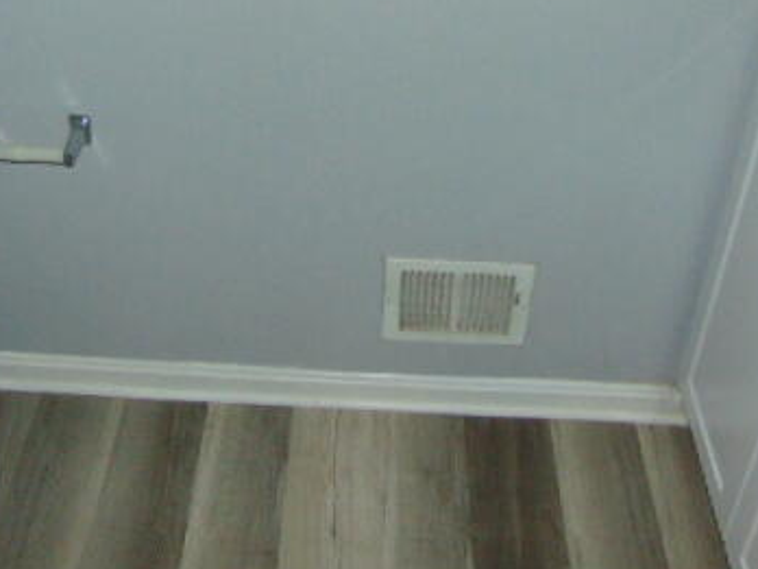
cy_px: 70
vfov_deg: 30.3
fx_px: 1007
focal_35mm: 46
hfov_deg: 41.1
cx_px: 325
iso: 200
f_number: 3
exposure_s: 1/30
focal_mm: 4.5
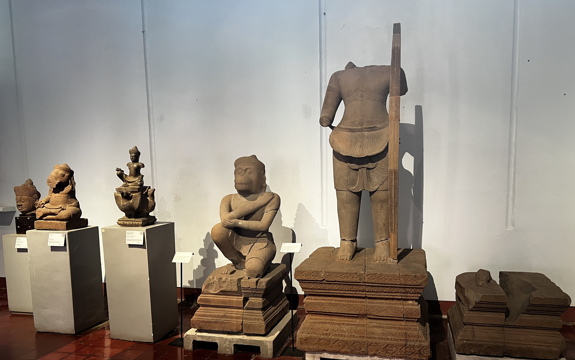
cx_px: 292
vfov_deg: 44.3
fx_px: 439
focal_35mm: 28
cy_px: 216
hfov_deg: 66.5
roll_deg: +1.6
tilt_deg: -6.7
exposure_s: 1/50
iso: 160
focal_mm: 5.7
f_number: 1.5
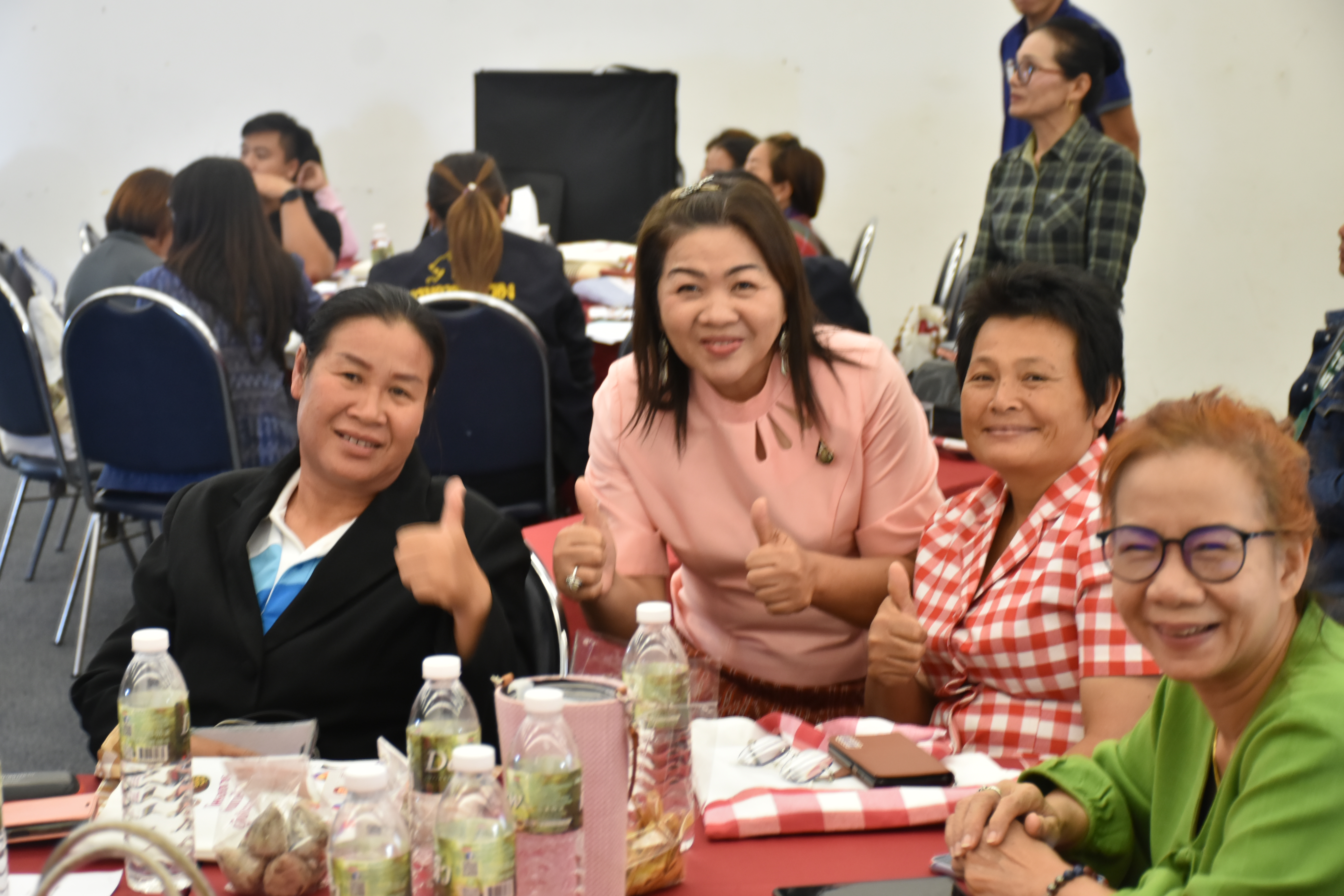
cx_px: 672
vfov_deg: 18.2
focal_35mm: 75
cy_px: 448
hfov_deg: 27.0
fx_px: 2800
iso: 800
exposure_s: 1/20
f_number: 4.8
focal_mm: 50
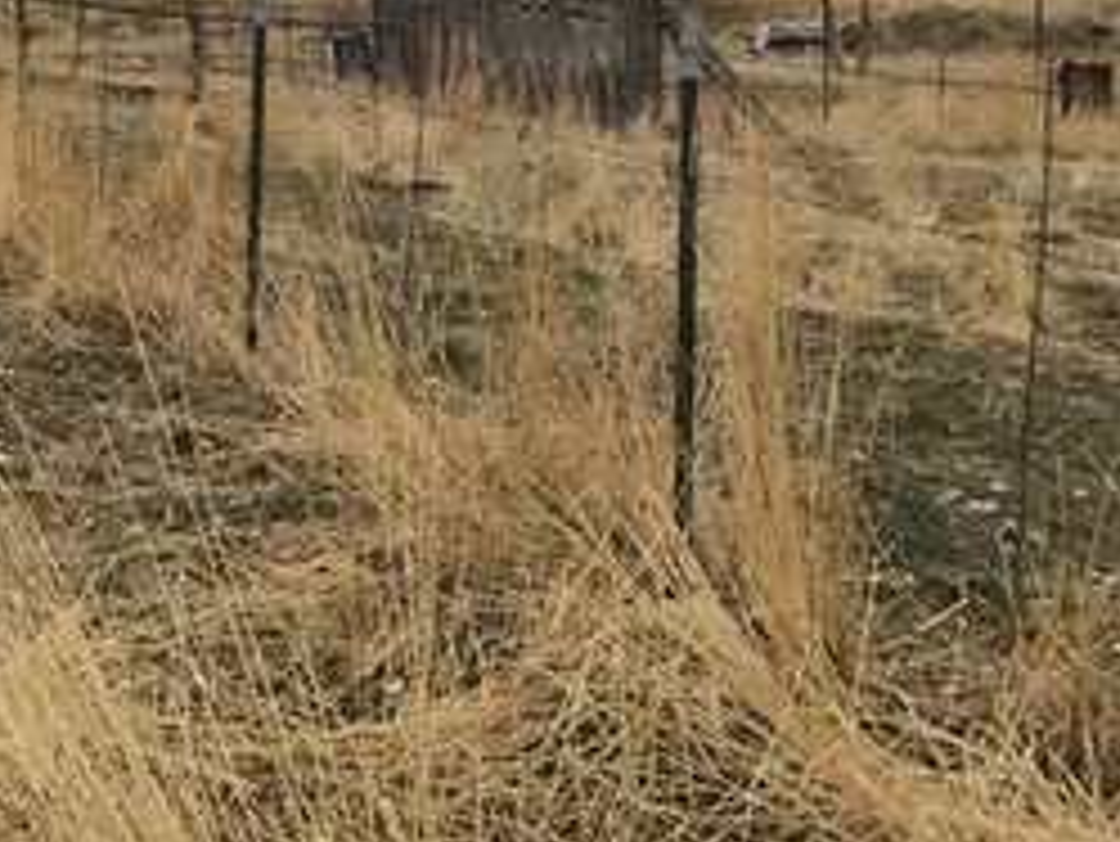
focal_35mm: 72
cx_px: -238
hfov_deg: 24.4
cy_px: -158
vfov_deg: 19.3
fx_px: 2331
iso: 40
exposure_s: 1/120
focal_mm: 3.99
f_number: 1.8
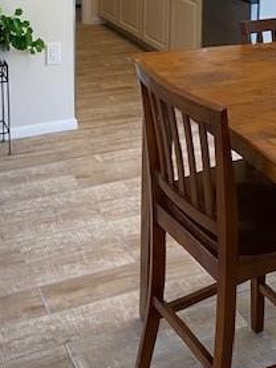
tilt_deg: -10.8
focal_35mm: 60
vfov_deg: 29.9
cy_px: -1
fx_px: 637
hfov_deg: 24.4
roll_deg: -1.3
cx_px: 126
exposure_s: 1/60
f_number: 1.8
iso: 80
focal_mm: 4.25
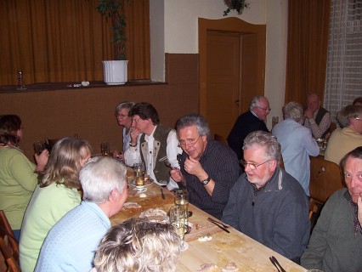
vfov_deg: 41.8
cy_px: 136
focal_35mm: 34
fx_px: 356
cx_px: 181
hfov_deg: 53.9
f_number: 2.7
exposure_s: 1/60
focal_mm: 5.6
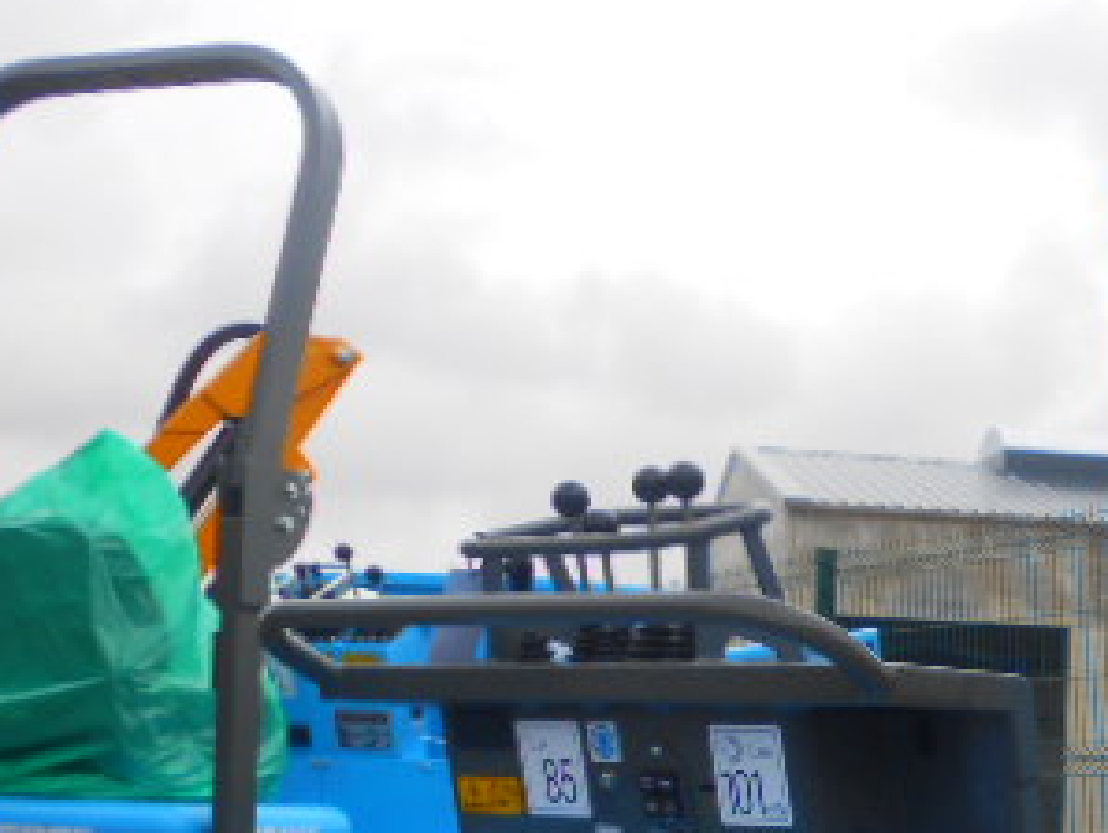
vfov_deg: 19.7
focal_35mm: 73
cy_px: 777
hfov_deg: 25.5
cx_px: 1086
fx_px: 2338
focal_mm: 5.8
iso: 80
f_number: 3.6
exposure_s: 1/250
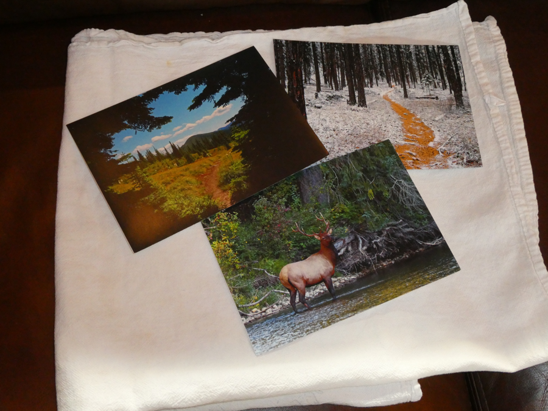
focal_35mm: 47
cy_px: 206
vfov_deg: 30.9
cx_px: 274
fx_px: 744
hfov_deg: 40.4
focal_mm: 8.4
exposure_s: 1/60
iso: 800
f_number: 4
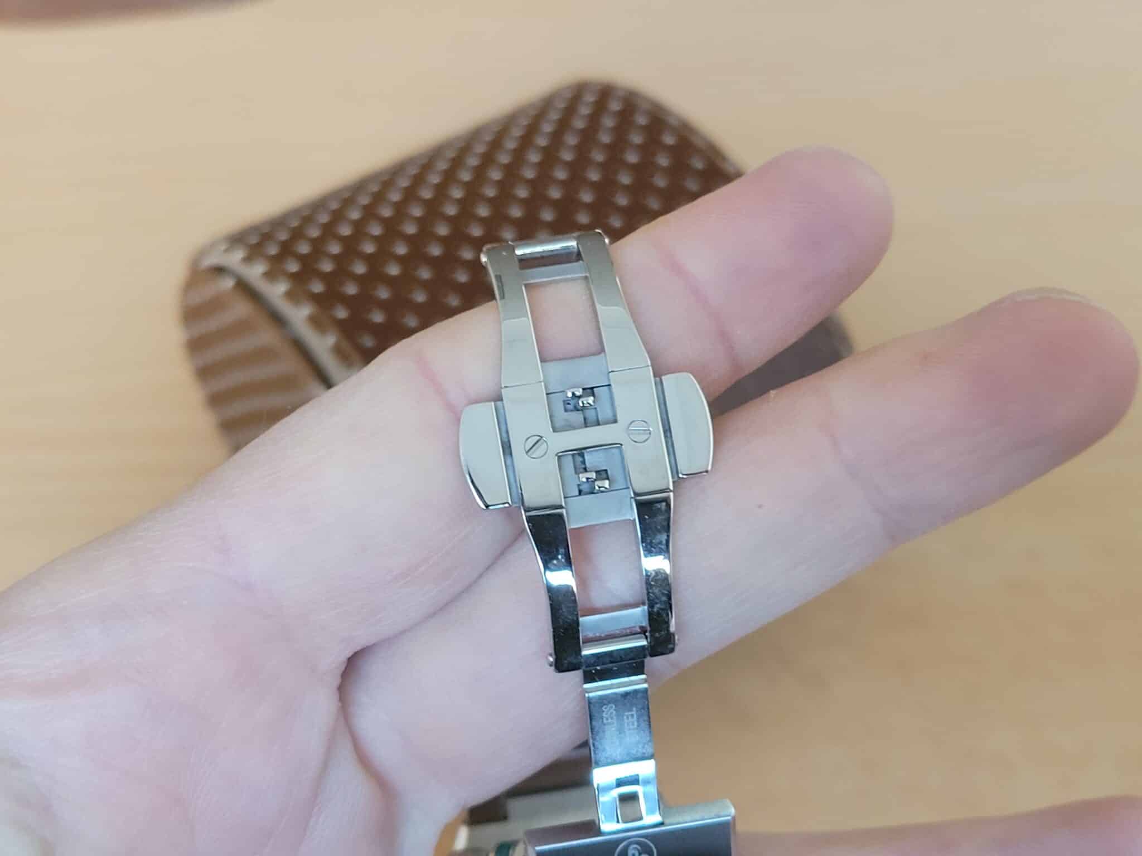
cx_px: 571
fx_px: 858
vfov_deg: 53.1
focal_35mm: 26
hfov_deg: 67.3
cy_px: 428
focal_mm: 5
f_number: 1.8
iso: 500
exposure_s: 1/50
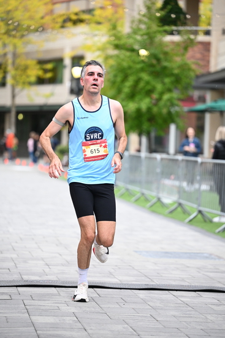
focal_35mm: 130
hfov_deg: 10.6
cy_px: 169
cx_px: 112
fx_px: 1218
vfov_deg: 15.8
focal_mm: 130
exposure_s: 1/1250
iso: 1600
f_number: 2.8
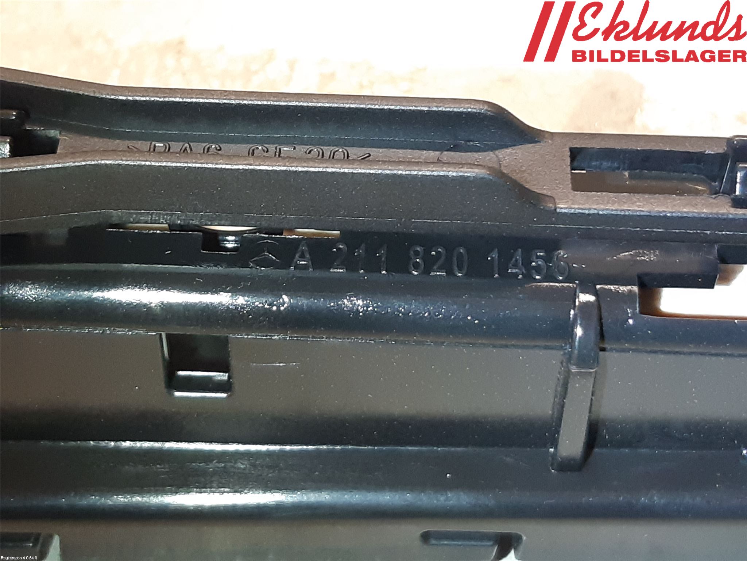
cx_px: 374
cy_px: 280
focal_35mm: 26
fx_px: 561
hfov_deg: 67.3
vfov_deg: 53.1
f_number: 1.7
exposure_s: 1/50
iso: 250
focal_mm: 3.93
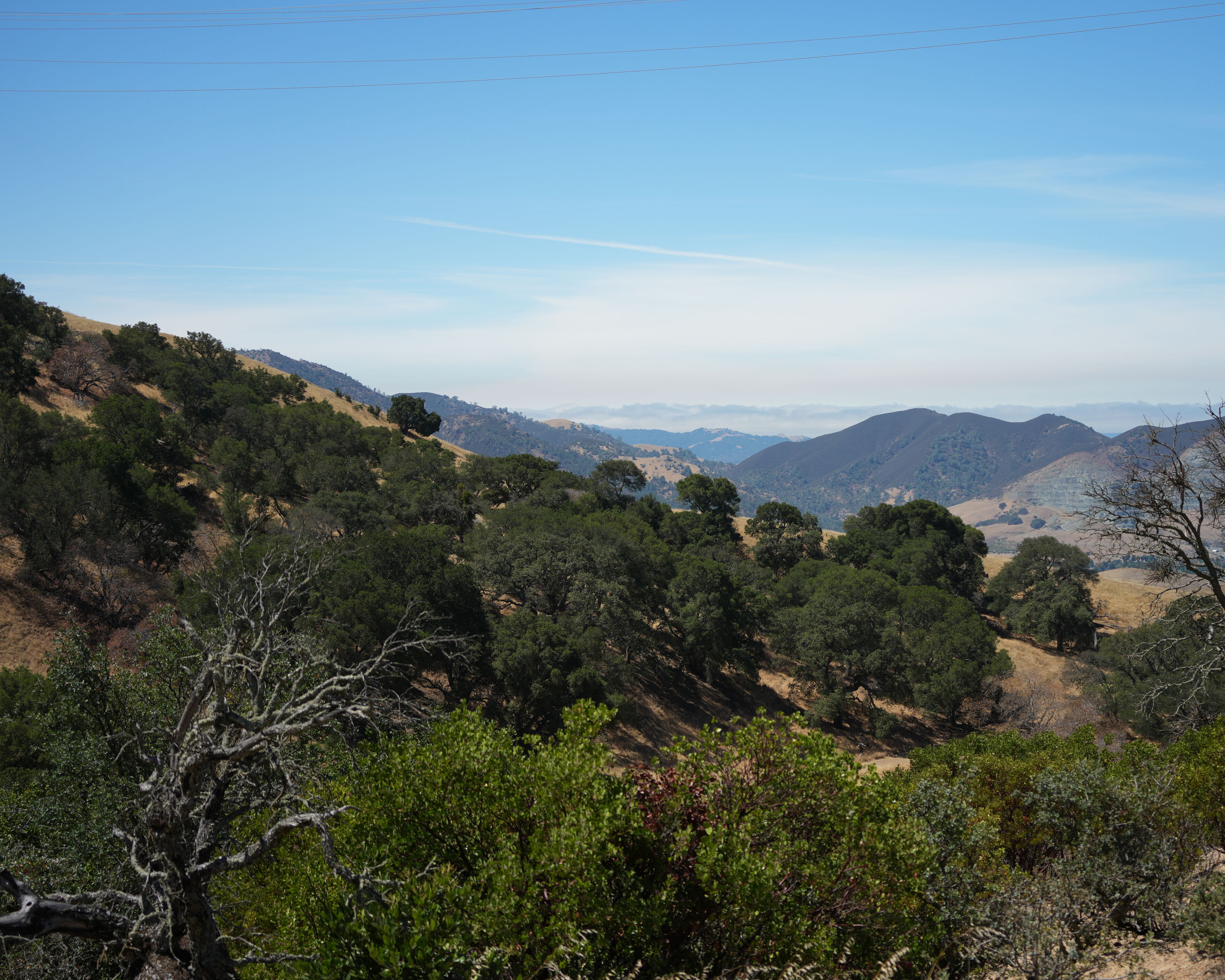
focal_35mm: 57
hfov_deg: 32.9
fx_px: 2067
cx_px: 721
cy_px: 490
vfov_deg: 26.7
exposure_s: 1/1250
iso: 160
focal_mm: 50
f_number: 4.5
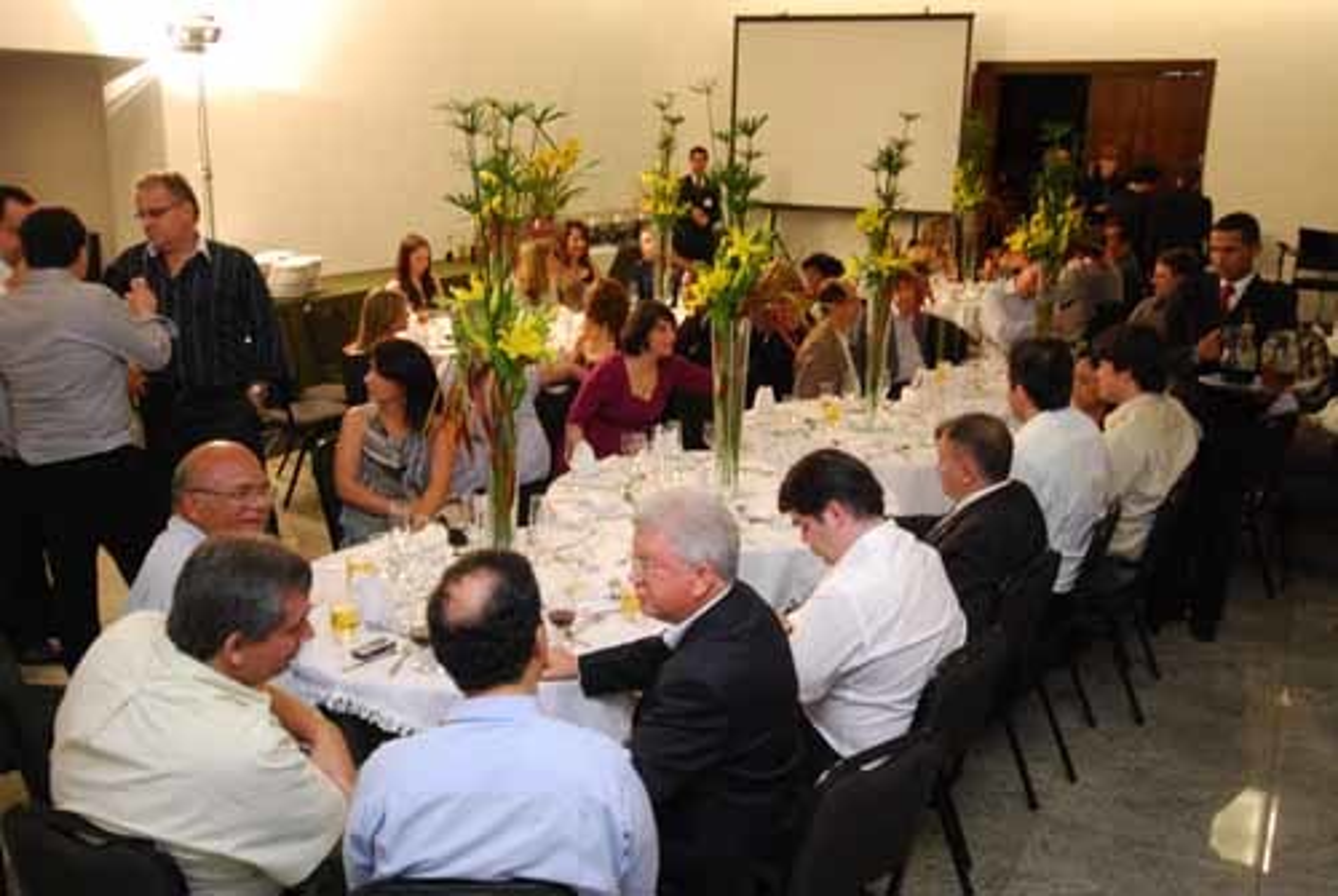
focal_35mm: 36
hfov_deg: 53.1
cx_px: 669
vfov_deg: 37.0
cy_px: 448
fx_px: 1340
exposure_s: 1/40
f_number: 4
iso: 800
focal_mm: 24
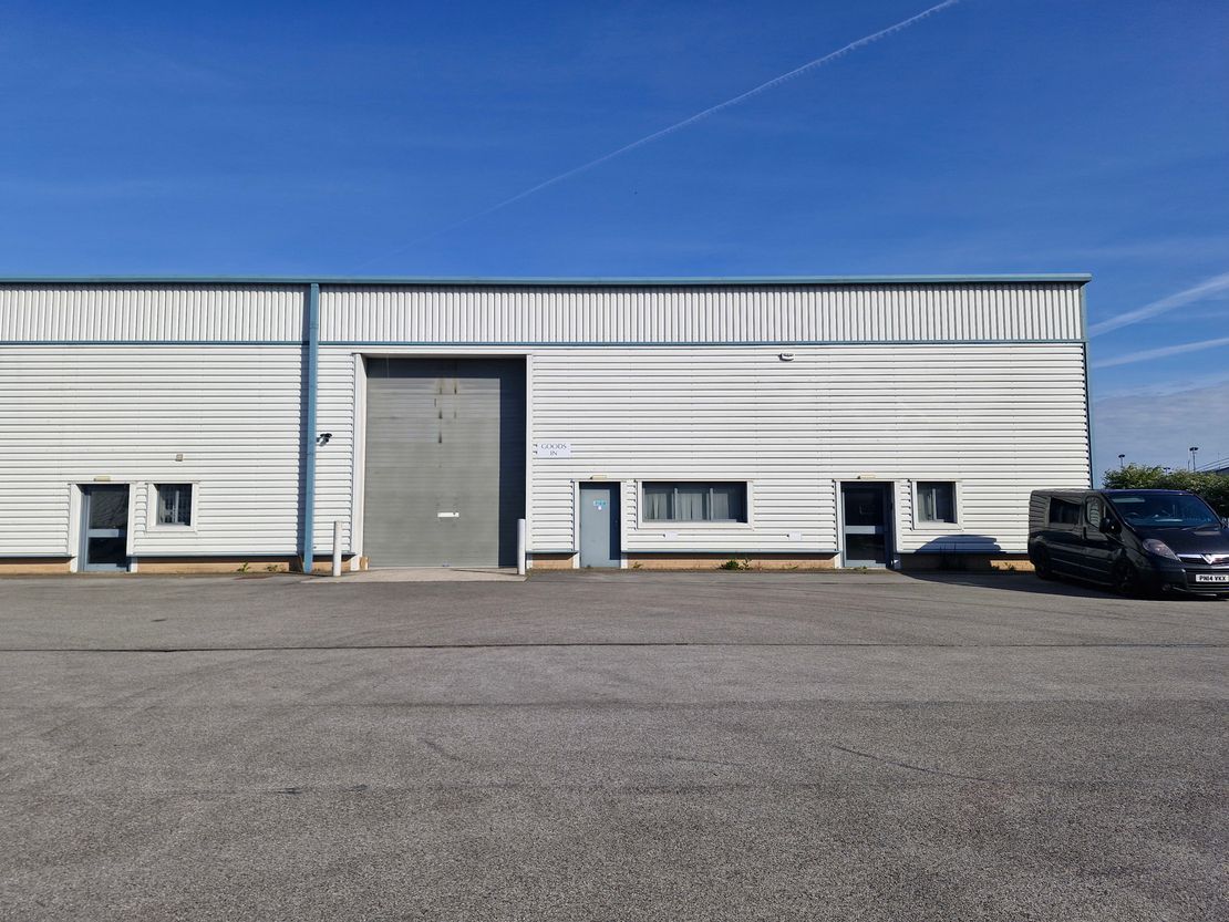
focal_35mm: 23
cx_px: 614
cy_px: 461
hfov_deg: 73.9
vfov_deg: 58.9
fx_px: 817
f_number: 1.8
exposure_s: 1/3472
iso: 50
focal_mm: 5.54
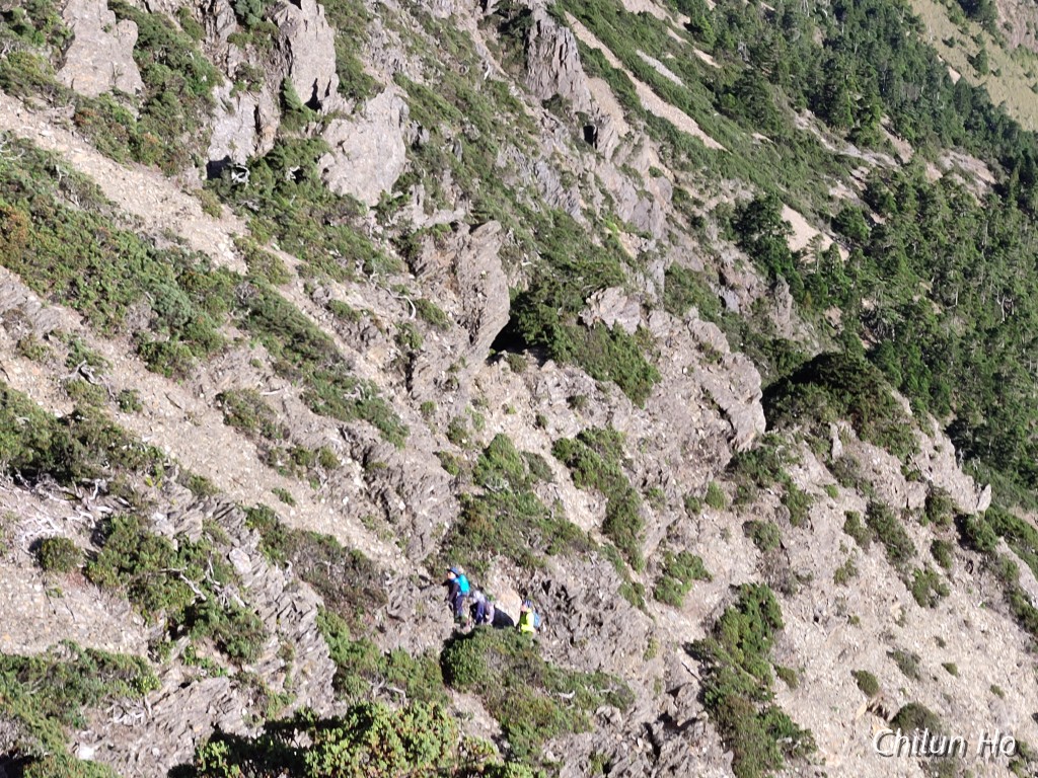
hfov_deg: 58.4
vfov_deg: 45.4
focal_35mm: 31
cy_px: 389
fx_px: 930
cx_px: 519
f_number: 2.2
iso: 100
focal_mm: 6.22
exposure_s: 1/336
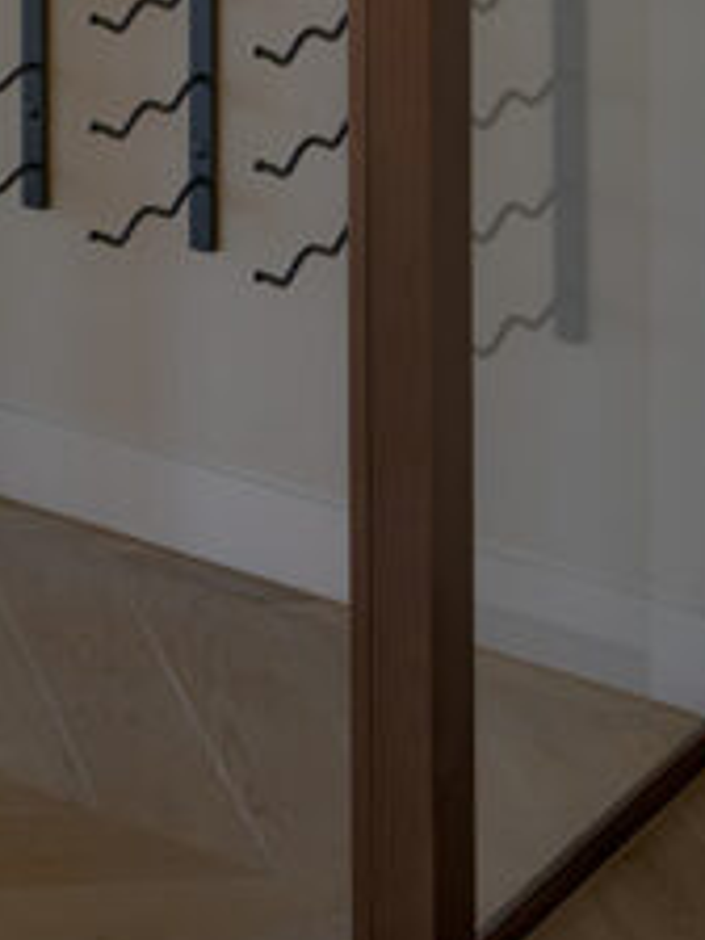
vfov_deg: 13.3
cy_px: -944
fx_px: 3476
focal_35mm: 128
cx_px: -306
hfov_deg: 11.2
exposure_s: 1/2
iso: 1000
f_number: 11
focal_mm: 35.6
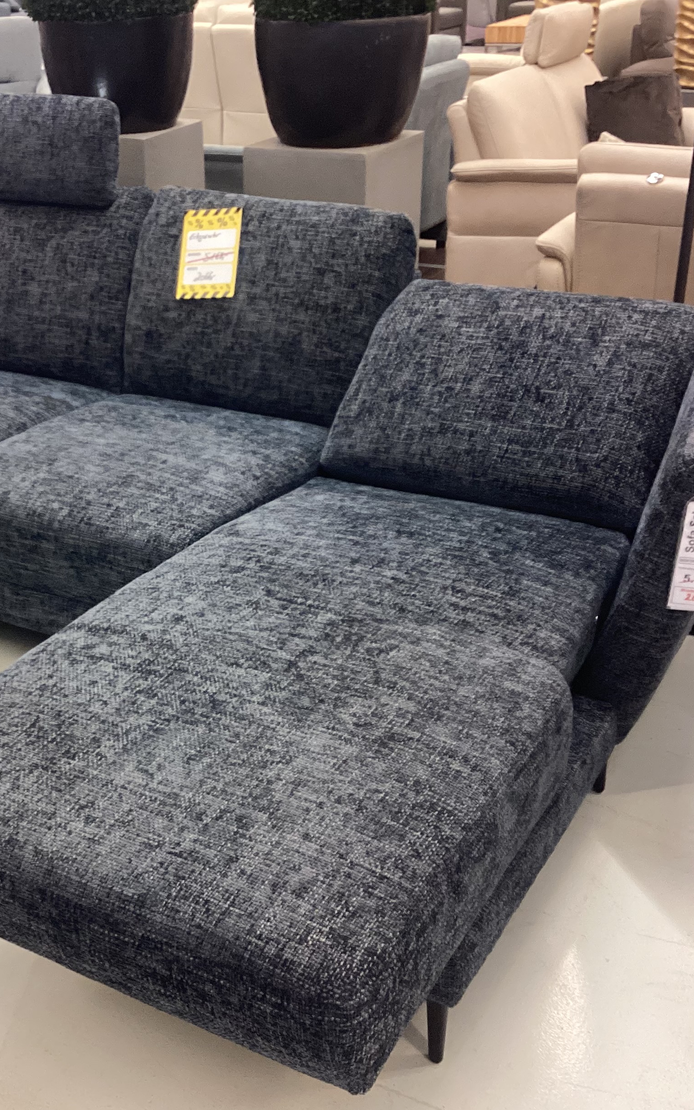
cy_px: 555
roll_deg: +1.8
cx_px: 179
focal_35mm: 44
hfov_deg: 28.8
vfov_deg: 45.3
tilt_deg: -27.7
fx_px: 1331
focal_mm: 3.3
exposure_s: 1/50
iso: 200
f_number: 2.4
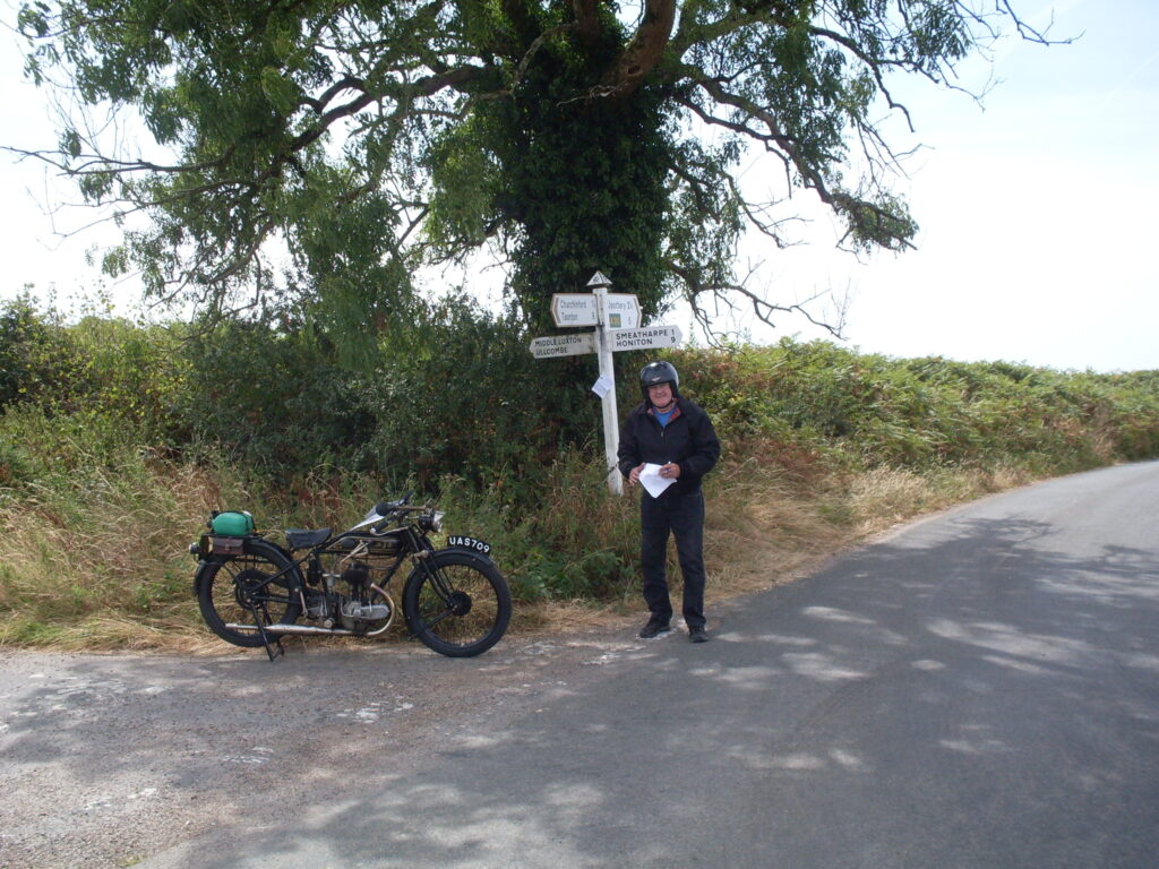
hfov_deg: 49.0
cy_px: 434
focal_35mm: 38
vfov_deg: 37.7
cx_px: 580
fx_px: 1272
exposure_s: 1/125
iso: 80
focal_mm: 6.3
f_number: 8.4
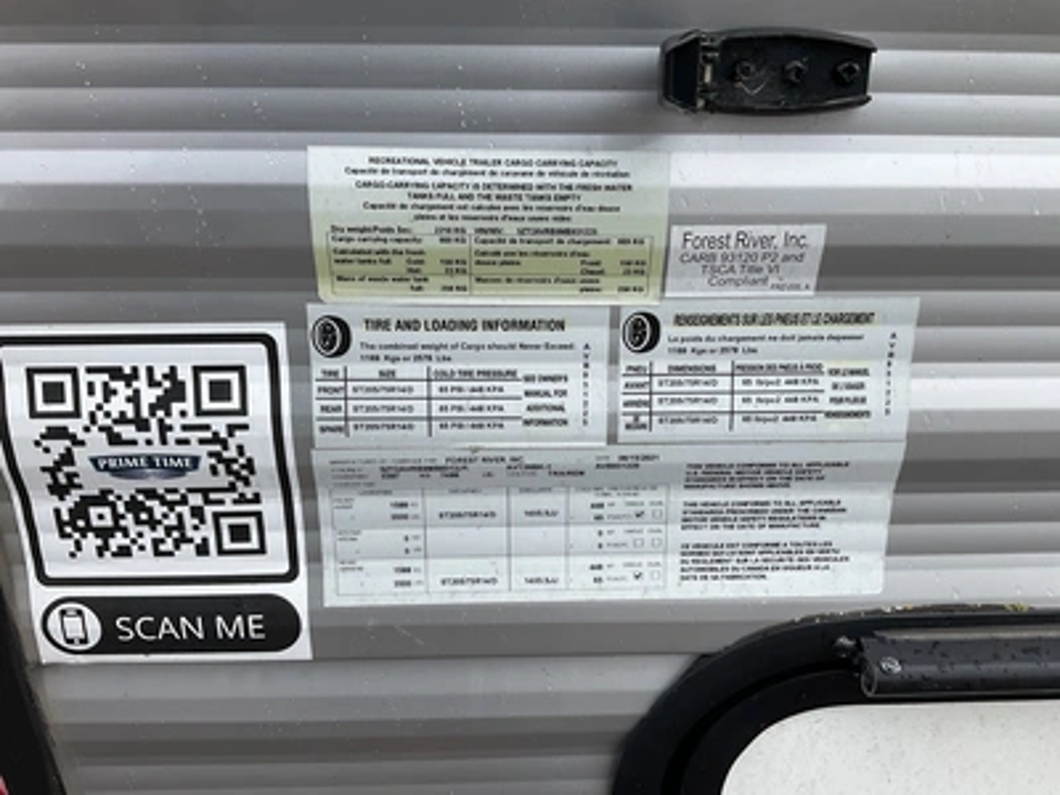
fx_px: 888
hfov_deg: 61.7
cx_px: 530
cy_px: 398
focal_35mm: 29
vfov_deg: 48.2
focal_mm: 3
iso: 25
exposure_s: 1/478
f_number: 1.8
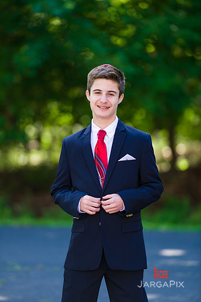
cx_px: 100
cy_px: 151
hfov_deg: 6.9
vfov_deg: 10.3
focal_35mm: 200
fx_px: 1675
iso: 200
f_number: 3.2
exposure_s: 1/200
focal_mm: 200
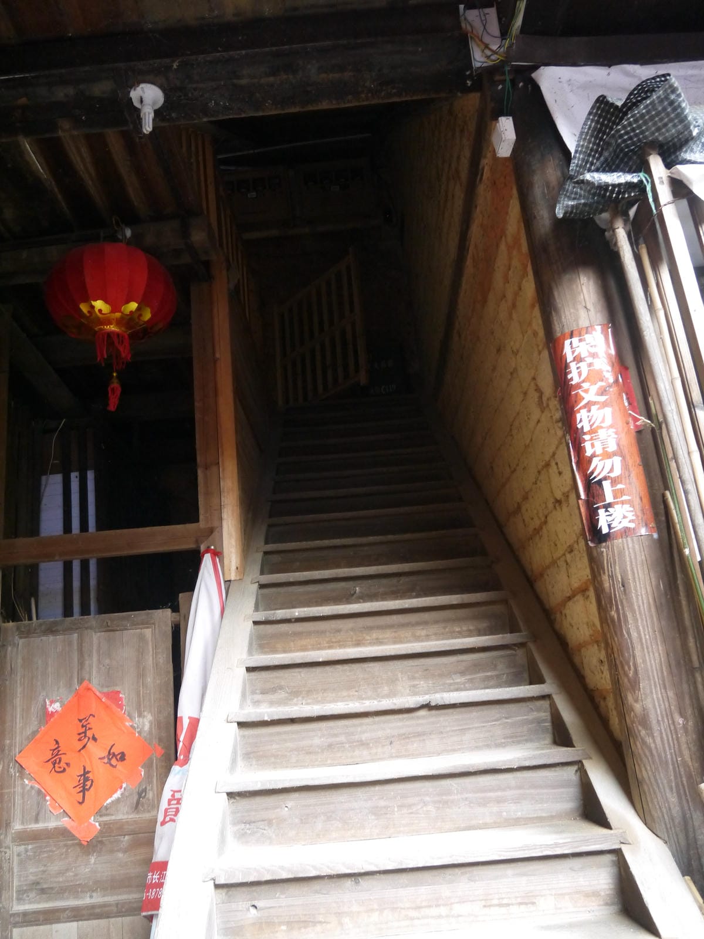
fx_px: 759
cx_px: 352
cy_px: 470
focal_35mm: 28
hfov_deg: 49.7
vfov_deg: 63.4
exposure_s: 1/125
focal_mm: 14
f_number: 3.5
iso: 1250
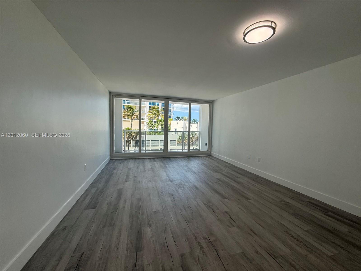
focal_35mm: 14
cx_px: 180
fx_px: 146
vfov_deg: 85.7
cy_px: 136
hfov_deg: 102.1
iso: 64
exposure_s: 1/235
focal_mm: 2.22
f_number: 2.2
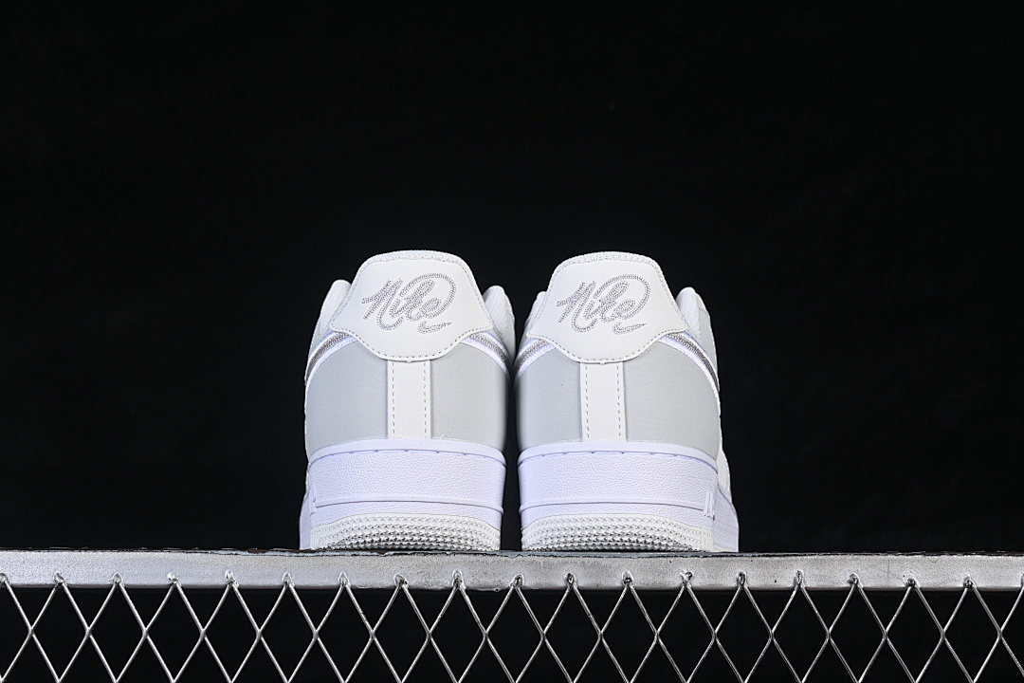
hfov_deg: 27.0
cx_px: 512
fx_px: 2133
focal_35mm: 75
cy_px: 342
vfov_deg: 18.2
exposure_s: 1/80
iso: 160
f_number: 8
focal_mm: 50
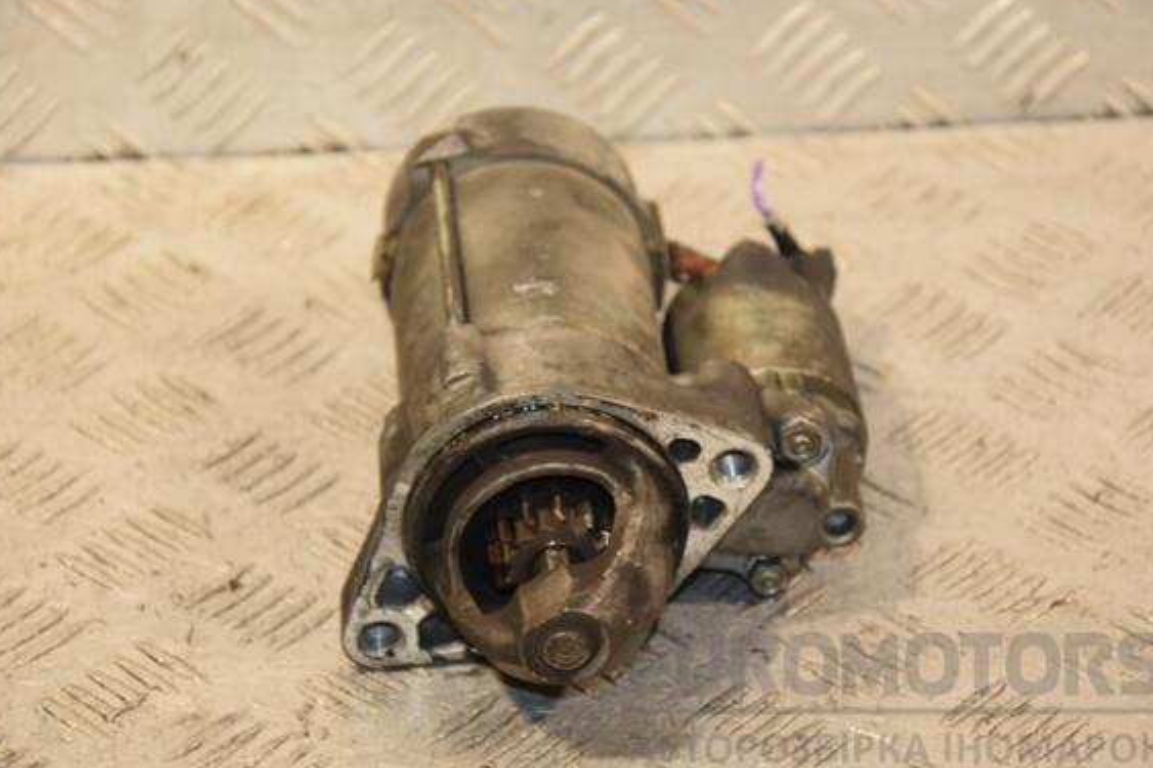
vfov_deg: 10.7
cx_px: 590
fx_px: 4098
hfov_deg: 16.0
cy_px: 391
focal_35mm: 128
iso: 800
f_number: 5.3
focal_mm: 80
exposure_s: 1/125
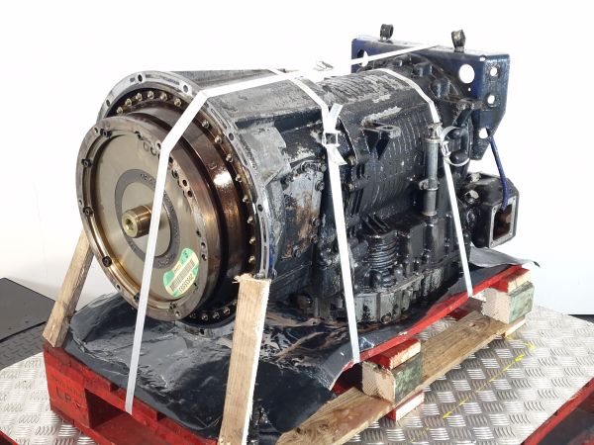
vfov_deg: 58.9
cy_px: 222
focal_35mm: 23
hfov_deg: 73.9
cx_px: 297
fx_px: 395
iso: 125
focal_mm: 6.4
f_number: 1.8
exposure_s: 1/50
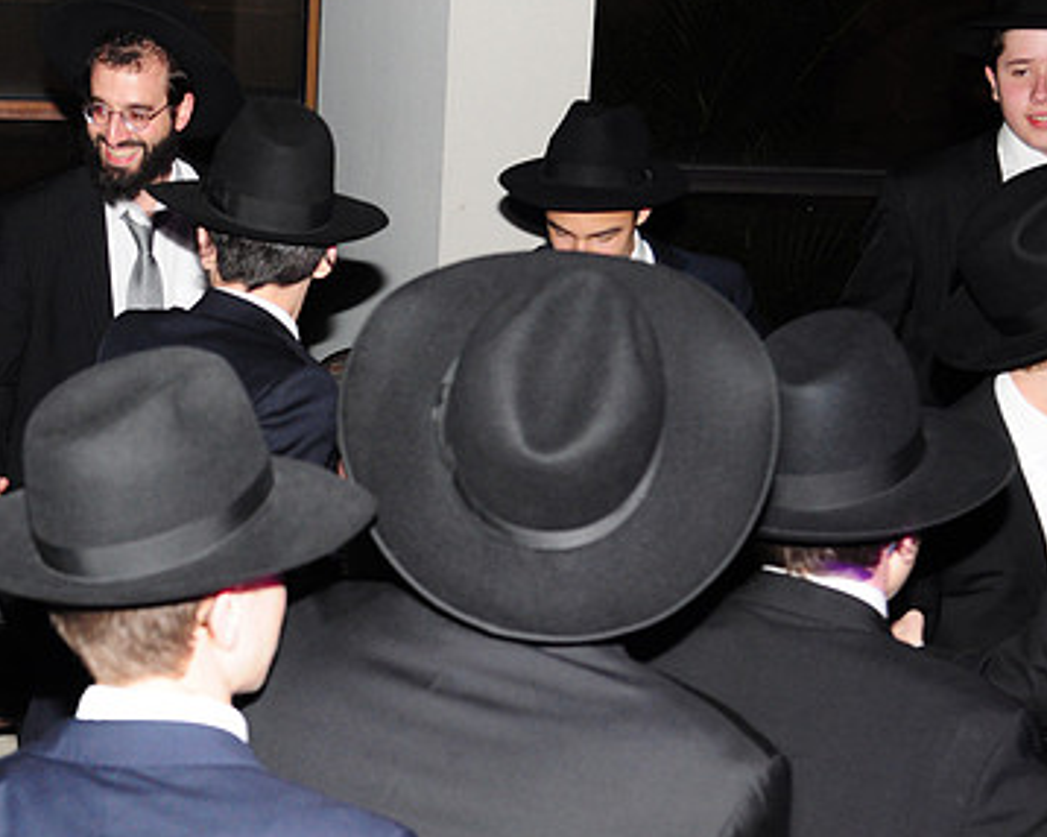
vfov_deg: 18.7
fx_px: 2540
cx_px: 237
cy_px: 546
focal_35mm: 82
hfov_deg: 23.0
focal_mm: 36
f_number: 5
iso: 800
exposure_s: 1/60
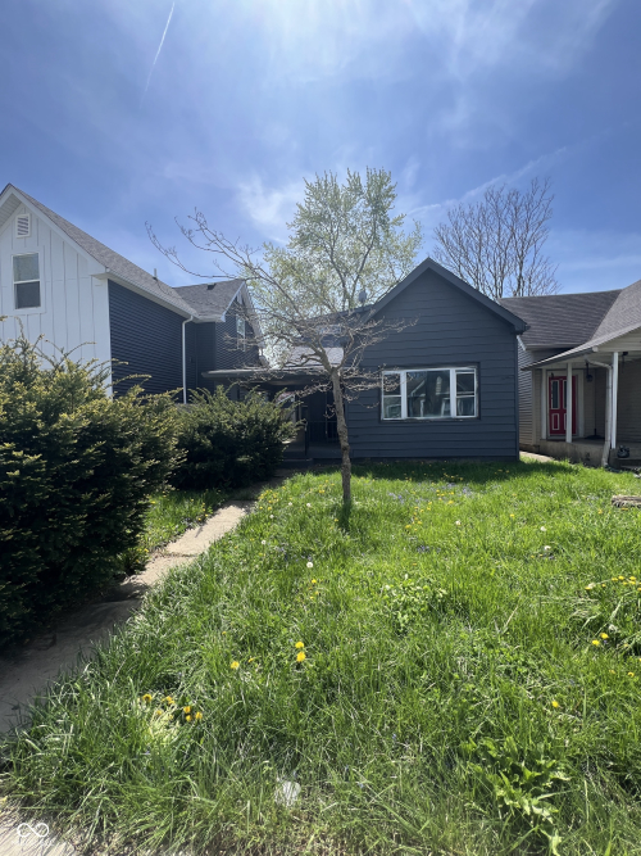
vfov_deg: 106.2
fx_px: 321
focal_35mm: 13
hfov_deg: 89.9
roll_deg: +2.7
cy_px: 428
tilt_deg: -0.4
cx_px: 320
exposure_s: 1/732
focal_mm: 1.57
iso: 32
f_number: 1.8
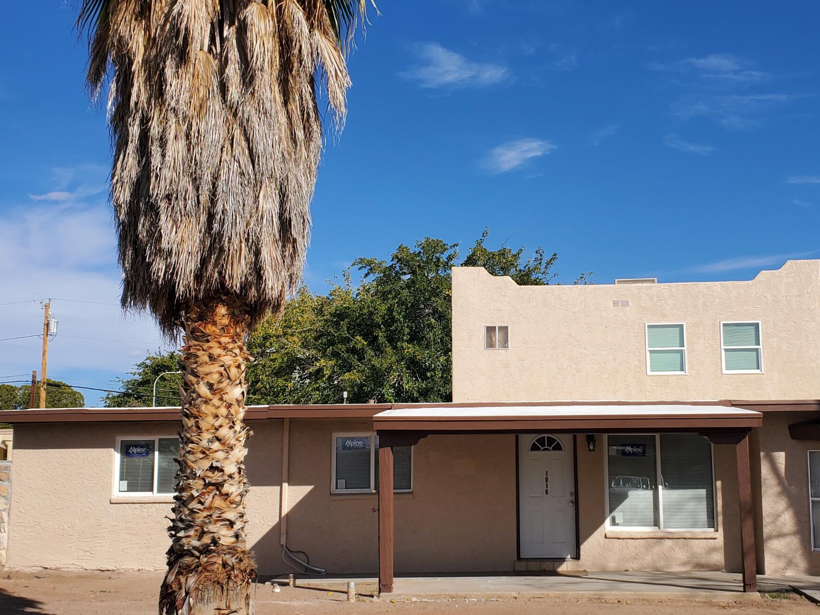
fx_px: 1066
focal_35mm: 45
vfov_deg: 32.2
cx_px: 503
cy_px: 325
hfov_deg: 41.8
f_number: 2.4
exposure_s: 1/2787
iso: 50
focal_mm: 4.3
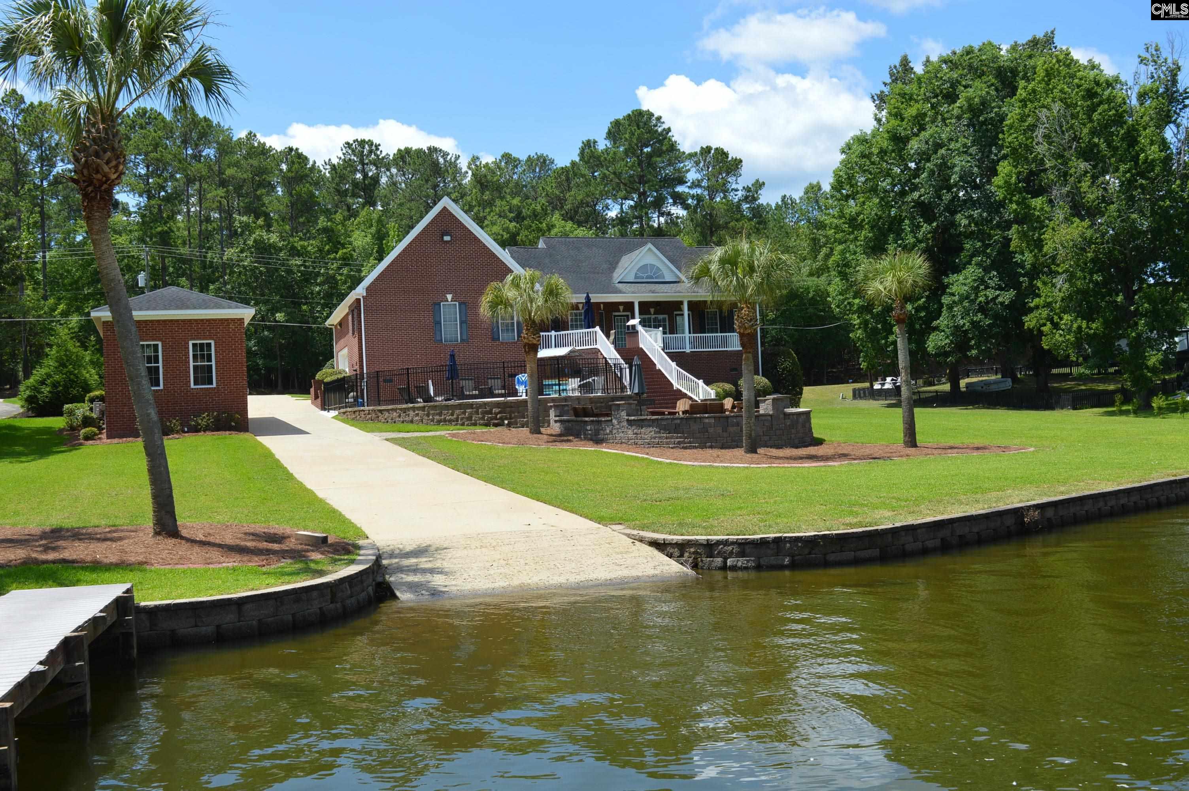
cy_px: 396
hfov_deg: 53.2
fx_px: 1188
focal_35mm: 36
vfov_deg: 36.8
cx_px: 594
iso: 100
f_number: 8
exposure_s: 1/250
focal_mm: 24
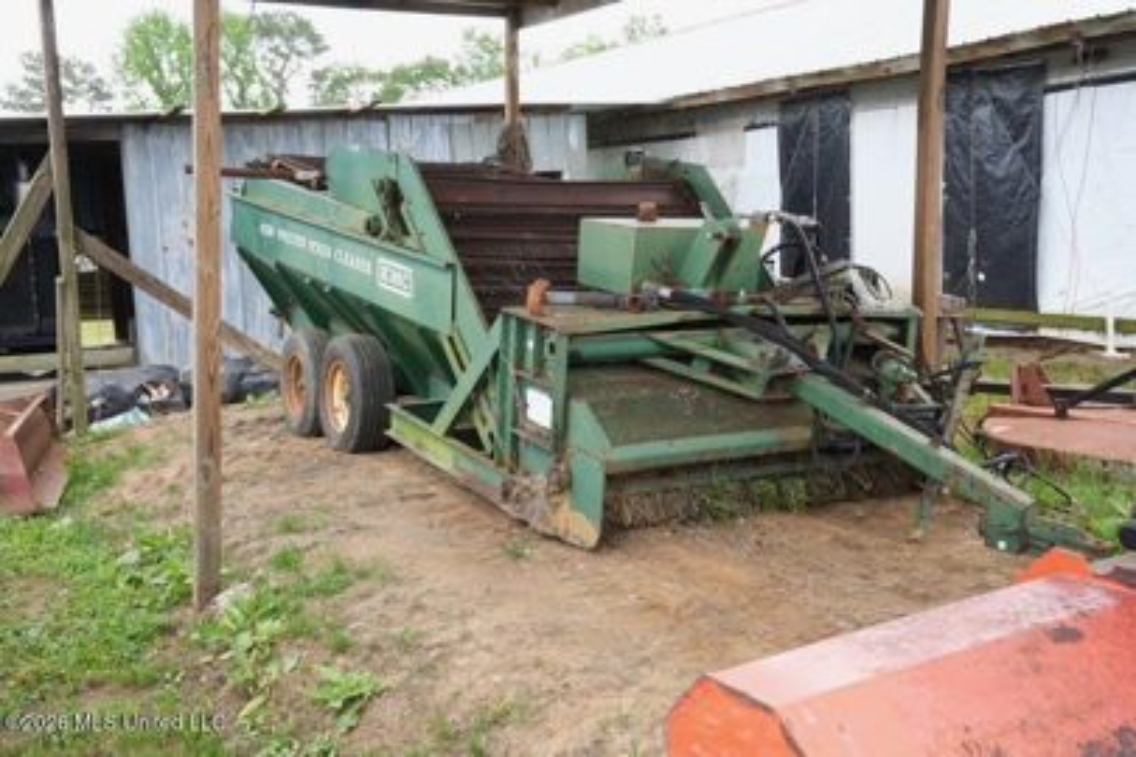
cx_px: 568
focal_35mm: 38
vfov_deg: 35.1
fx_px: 1199
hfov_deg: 50.7
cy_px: 378
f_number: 11
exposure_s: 1/40
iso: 320
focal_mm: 38
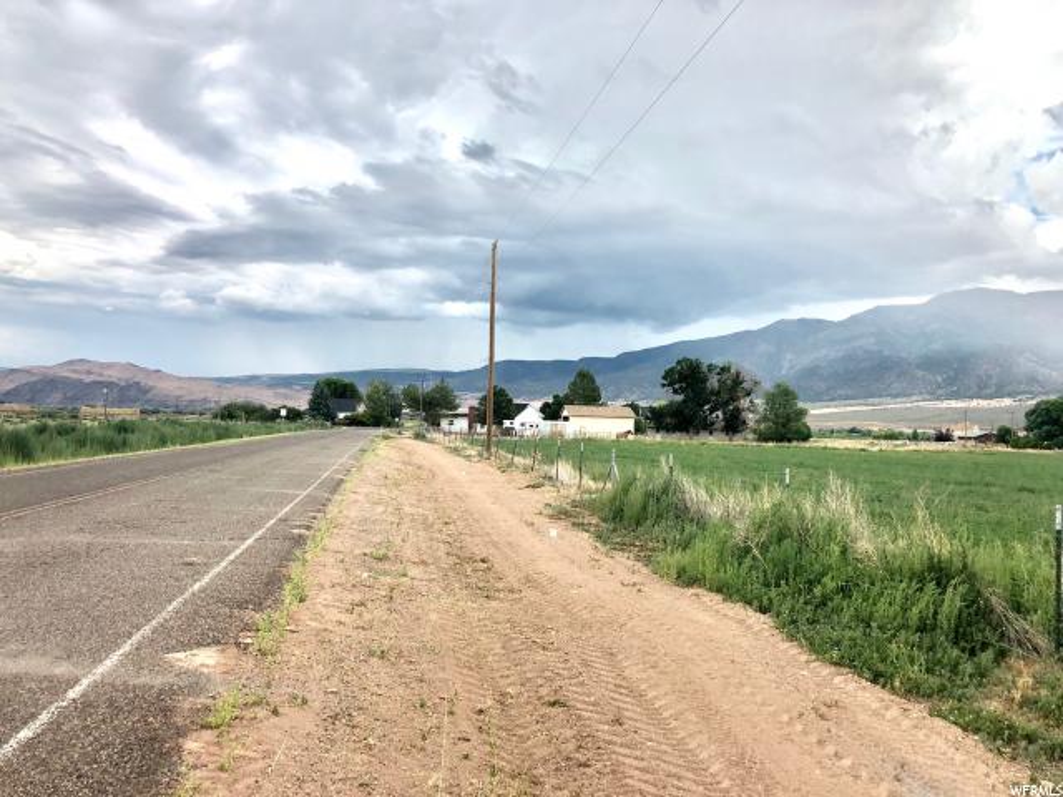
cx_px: 532
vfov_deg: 49.7
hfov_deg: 63.4
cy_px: 398
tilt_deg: -0.4
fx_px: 860
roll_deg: +0.8
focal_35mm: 28
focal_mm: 3.99
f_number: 1.8
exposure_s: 1/1200
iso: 20
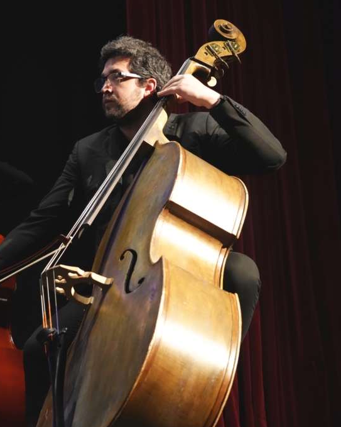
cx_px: 114
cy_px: 215
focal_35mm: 84
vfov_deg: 22.7
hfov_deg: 18.2
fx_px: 1060
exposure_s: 1/160
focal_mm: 59
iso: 5000
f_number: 4
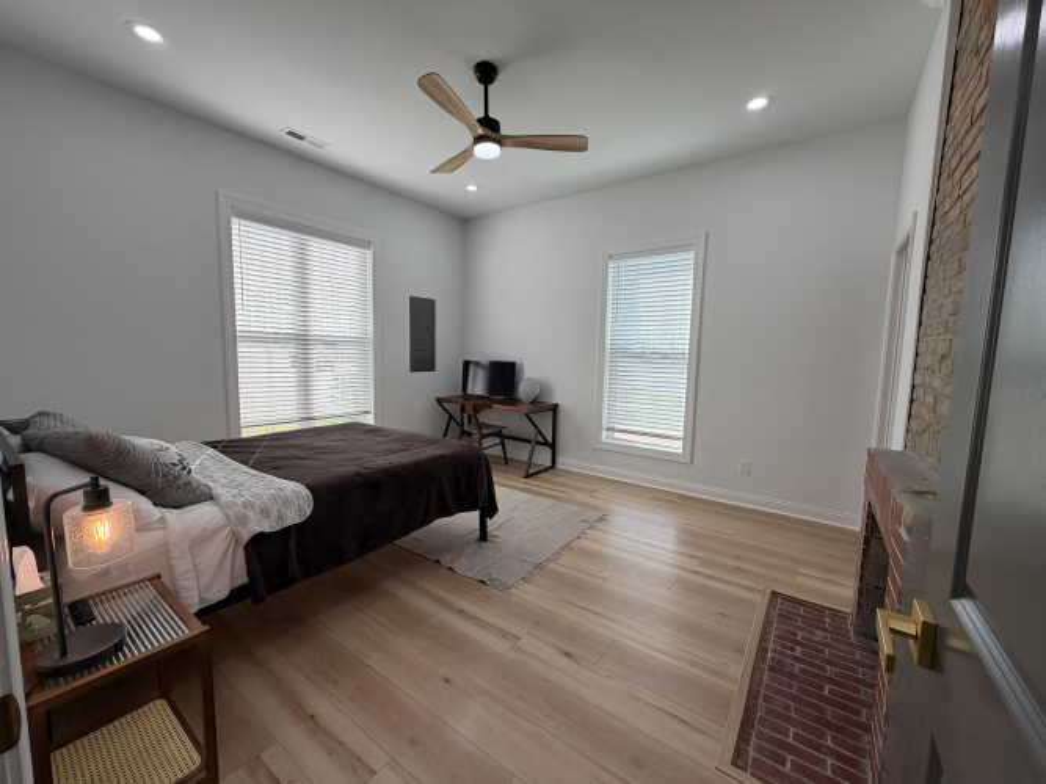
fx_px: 423
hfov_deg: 102.1
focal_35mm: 14
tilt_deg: -5.8
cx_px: 523
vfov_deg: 85.7
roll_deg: -1.4
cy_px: 392
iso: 50
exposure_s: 1/136
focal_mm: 2.22
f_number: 2.2
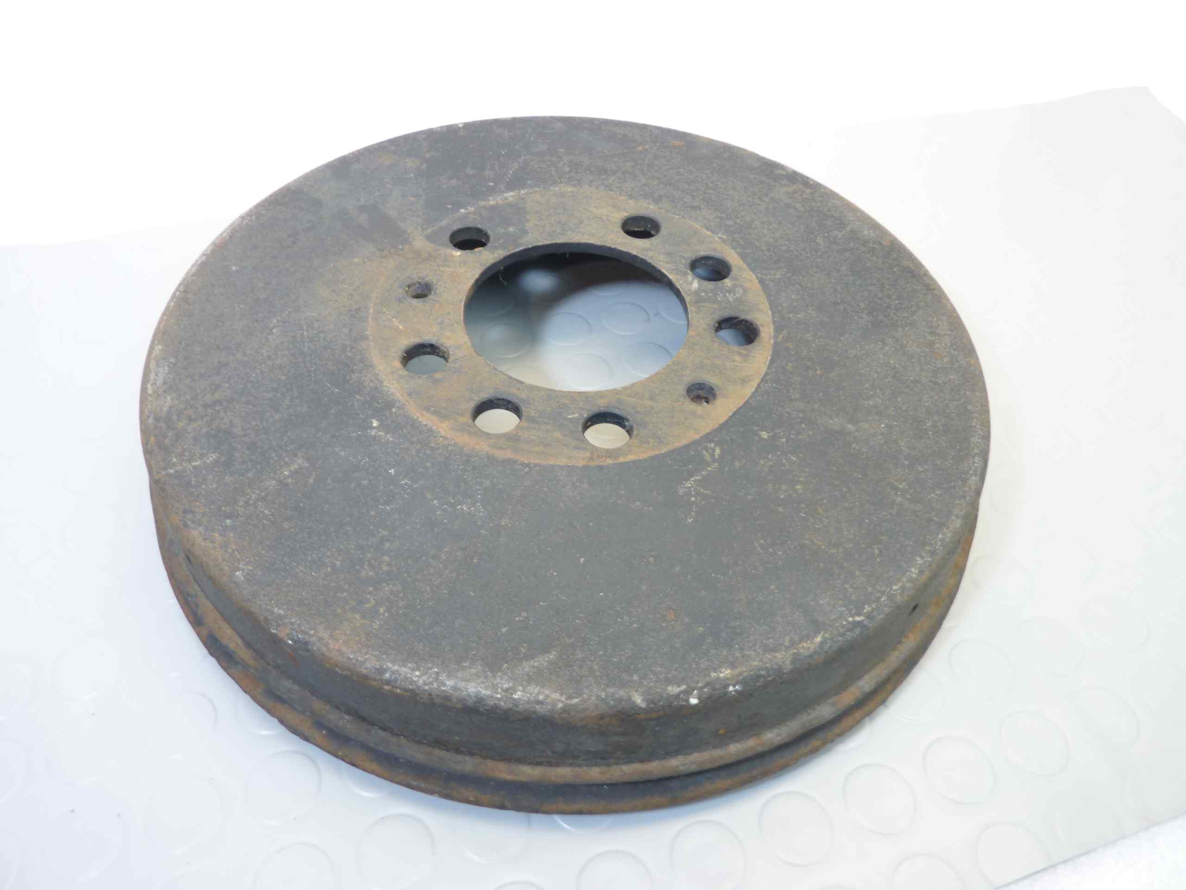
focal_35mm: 25
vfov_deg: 54.9
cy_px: 445
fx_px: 857
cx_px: 593
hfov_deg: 69.4
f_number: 3.3
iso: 80
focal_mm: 4.1
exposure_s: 1/10
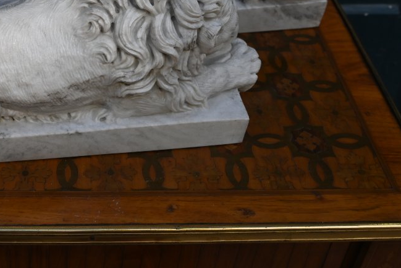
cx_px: 77
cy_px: 23
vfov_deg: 21.7
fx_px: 680
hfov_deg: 31.9
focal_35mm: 61
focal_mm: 22
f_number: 5.6
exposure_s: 1/250
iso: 200
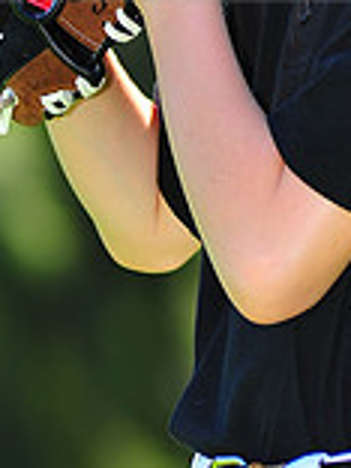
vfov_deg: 3.1
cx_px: 357
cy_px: -93
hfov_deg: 2.3
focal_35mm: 642
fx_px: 8680
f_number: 5
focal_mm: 180
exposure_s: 1/400
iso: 200
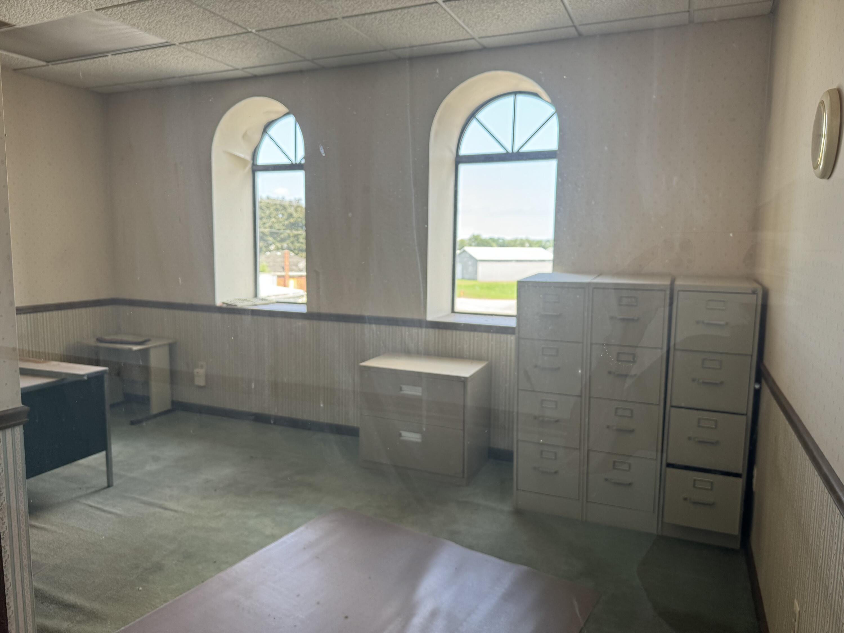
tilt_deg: -6.8
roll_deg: +0.1
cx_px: 422
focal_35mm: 24
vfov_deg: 56.8
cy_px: 316
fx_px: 585
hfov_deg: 71.6
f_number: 1.78
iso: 100
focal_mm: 6.76
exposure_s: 1/121
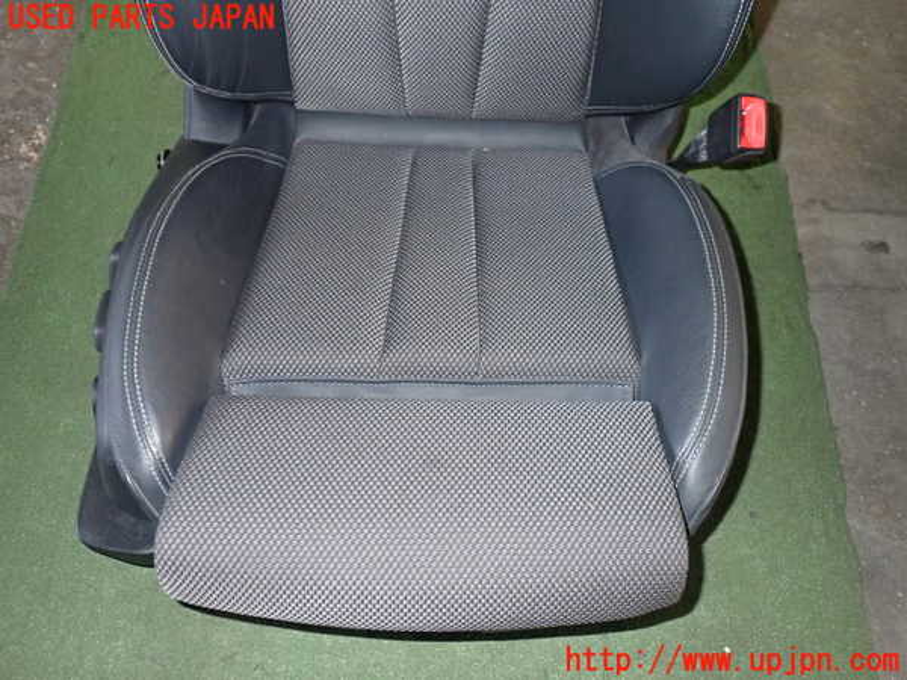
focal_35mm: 30
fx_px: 786
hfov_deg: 60.0
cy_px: 340
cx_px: 454
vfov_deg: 46.8
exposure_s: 1/30
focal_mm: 5.4
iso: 800
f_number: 6.3
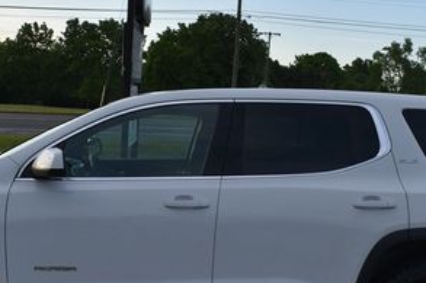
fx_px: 698
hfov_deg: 33.9
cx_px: 205
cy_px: 155
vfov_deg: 23.0
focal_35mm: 59
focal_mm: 18
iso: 200
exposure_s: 1/250
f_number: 7.1
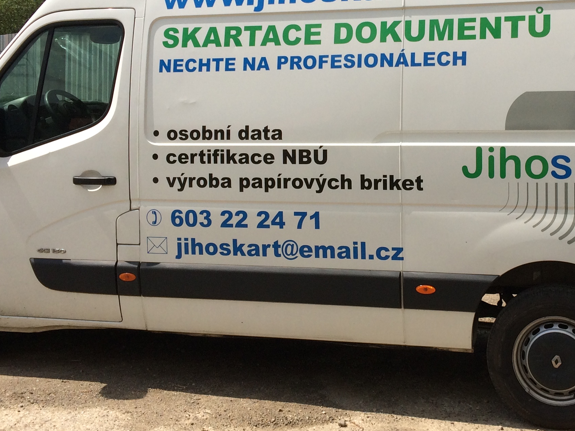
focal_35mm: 56
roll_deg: -1.1
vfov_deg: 25.9
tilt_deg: -2.5
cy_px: 139
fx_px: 930
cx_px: 395
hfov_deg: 34.0
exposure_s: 1/3165
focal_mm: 4.15
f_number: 2.2
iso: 32
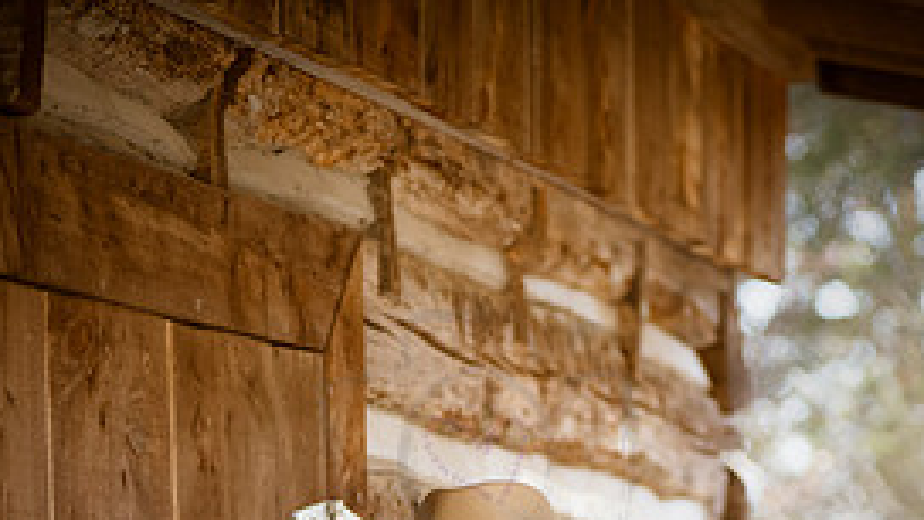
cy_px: 761
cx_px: 489
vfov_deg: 6.6
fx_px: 4459
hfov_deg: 11.8
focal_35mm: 182
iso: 800
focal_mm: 105
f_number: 4
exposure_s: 1/500
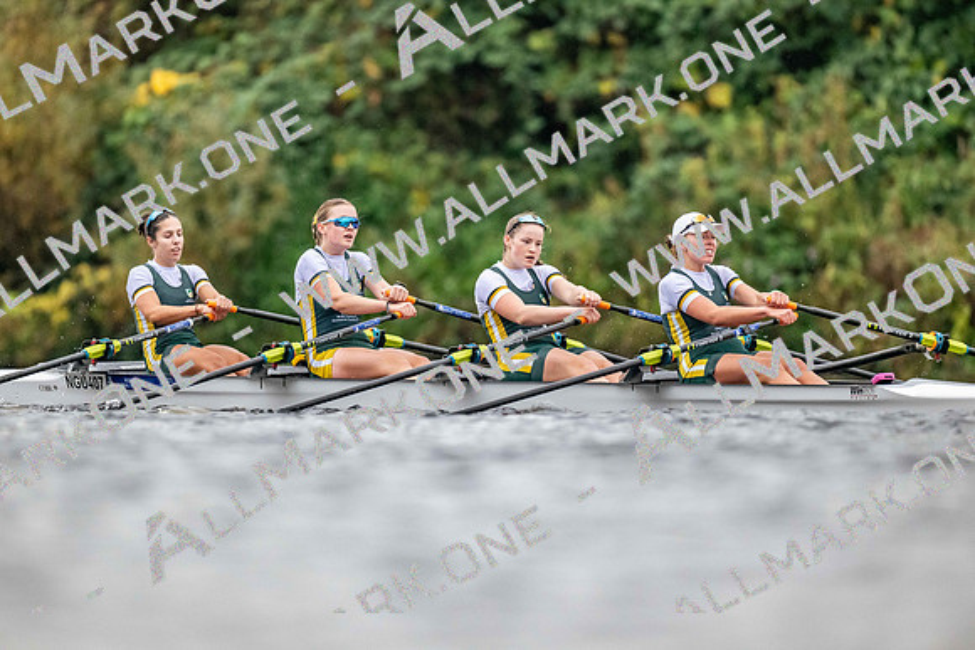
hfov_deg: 3.4
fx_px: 16253
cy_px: 325
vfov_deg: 2.3
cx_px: 488
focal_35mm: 600
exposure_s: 1/2500
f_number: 4
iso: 4000
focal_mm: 600
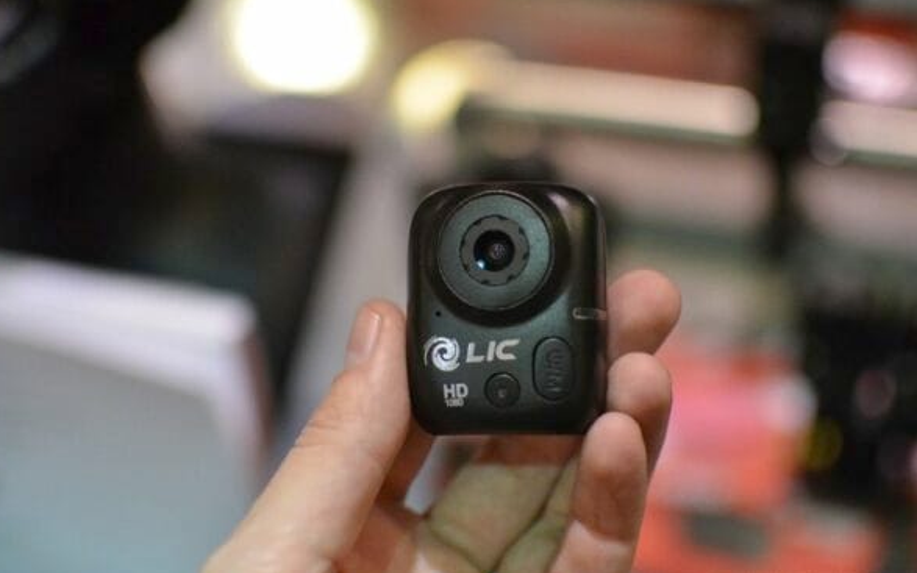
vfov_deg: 23.8
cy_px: 305
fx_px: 1363
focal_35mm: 55
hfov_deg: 37.2
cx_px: 450
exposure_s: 1/320
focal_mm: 35
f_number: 1.8
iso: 2800
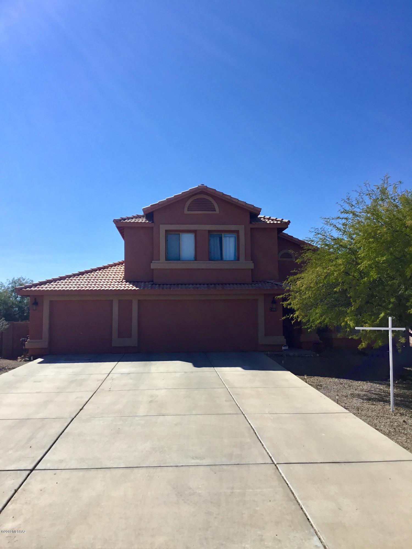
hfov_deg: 45.4
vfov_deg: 58.4
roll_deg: +0.5
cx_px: 206
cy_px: 274
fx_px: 492
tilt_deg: +5.8
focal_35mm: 31
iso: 25
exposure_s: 1/1988
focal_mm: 3.3
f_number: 2.4
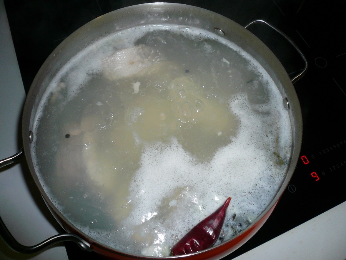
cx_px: 173
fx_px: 280
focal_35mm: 28
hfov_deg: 63.4
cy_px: 130
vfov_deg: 49.7
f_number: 2.8
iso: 100
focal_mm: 4.6
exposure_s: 1/30
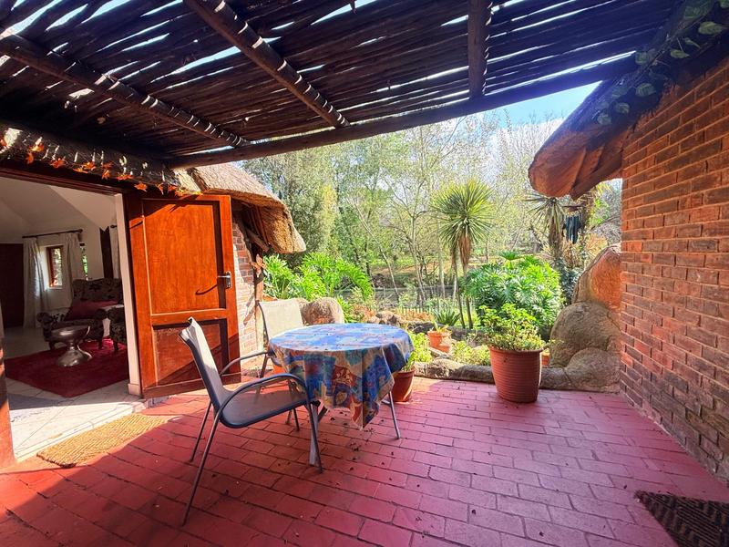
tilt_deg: -4.2
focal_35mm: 14
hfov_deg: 102.1
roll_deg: +2.5
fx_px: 295
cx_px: 364
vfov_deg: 85.7
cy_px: 274
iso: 50
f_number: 2.2
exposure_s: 1/353
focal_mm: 2.22
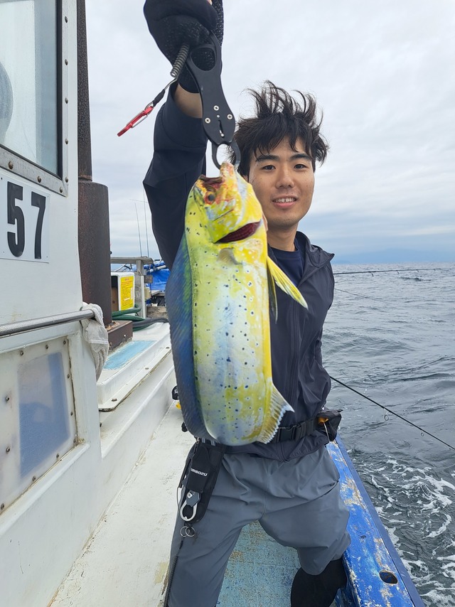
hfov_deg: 56.8
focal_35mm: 24
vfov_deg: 71.6
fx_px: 421
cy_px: 304
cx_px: 228
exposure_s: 1/625
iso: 50
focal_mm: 5.23
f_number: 1.8
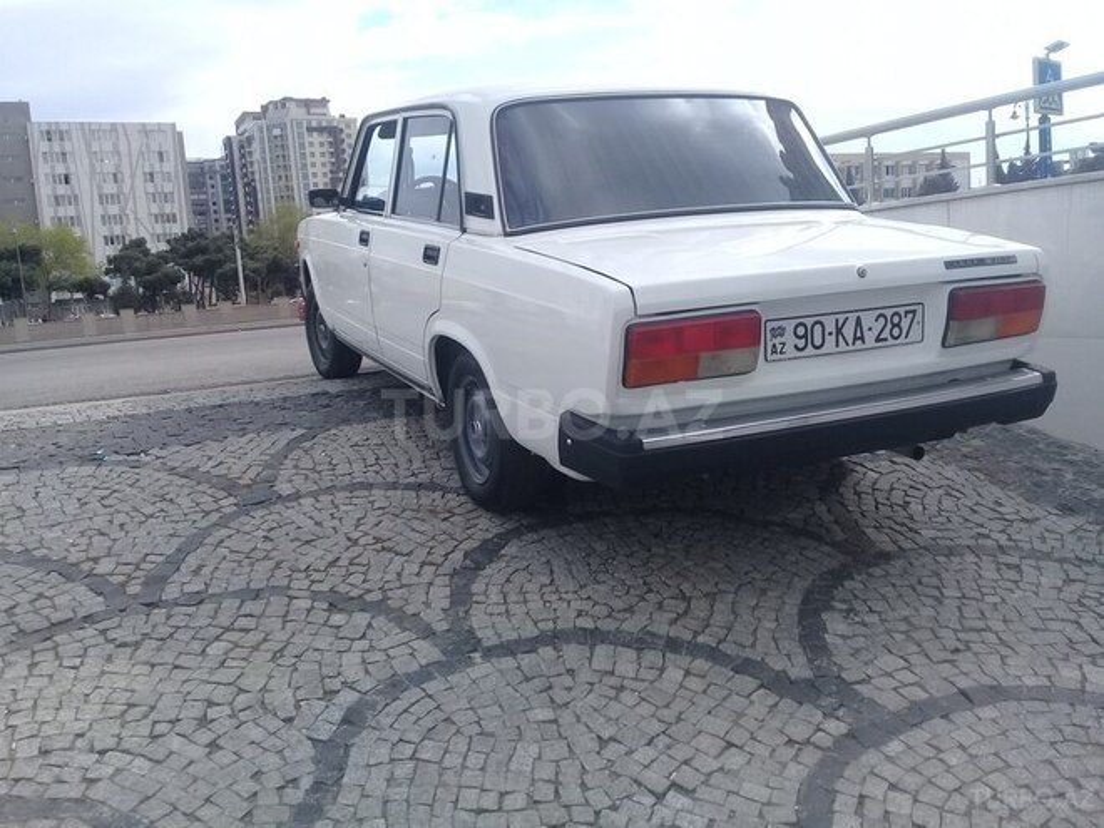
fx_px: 989
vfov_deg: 45.4
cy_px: 414
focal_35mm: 31
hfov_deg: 58.4
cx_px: 552
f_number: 2.2
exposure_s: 1/858
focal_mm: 3.3
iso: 50
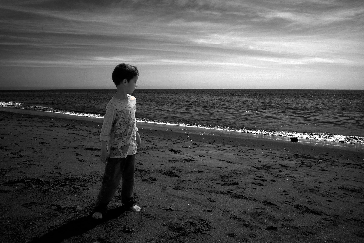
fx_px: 253
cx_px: 182
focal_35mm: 25
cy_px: 122
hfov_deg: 71.5
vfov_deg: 51.3
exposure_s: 1/160
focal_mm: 17.01
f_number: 14
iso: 100
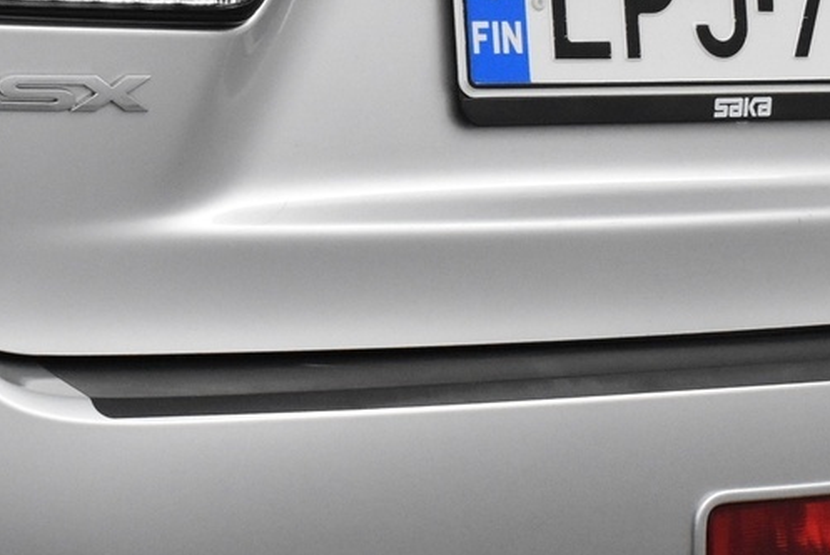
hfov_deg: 14.4
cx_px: 213
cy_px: 256
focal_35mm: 142
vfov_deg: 9.7
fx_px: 3267
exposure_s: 1/125
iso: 3200
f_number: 6.3
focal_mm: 29
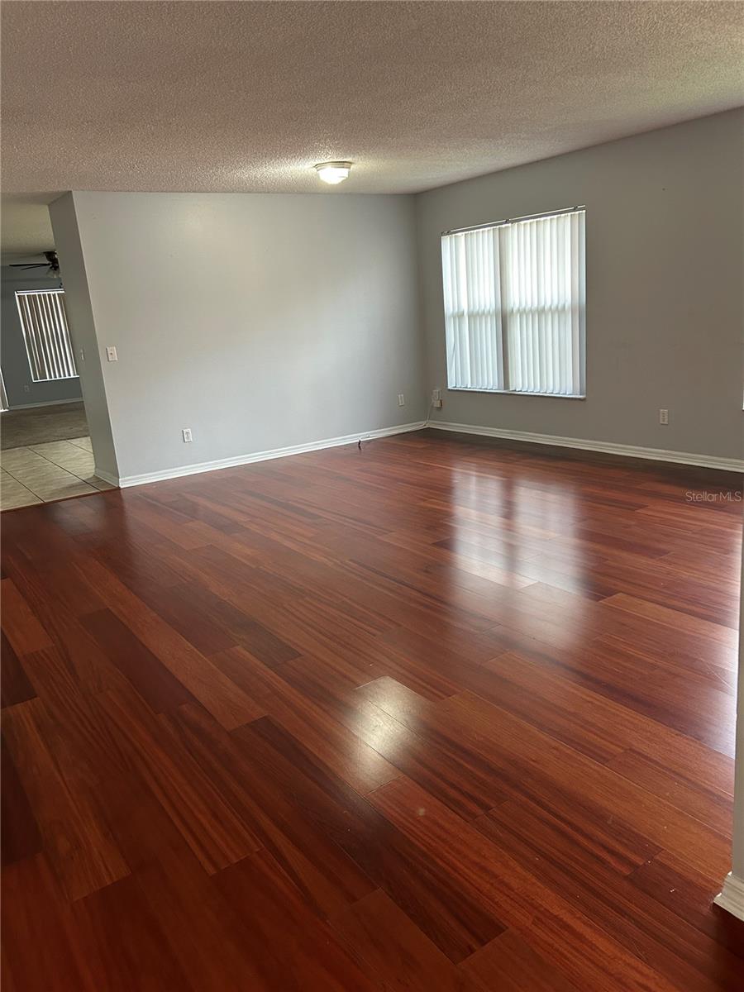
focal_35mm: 26
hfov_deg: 53.1
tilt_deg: -14.1
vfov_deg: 67.3
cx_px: 372
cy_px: 496
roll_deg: +4.1
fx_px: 745
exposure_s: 1/60
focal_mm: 5.7
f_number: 1.5
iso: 200
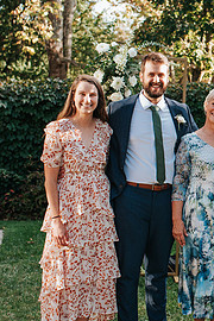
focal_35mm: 85
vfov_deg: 23.9
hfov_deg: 15.3
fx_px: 758
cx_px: 274
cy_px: 154
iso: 800
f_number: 3.2
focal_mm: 35
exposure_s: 1/1000
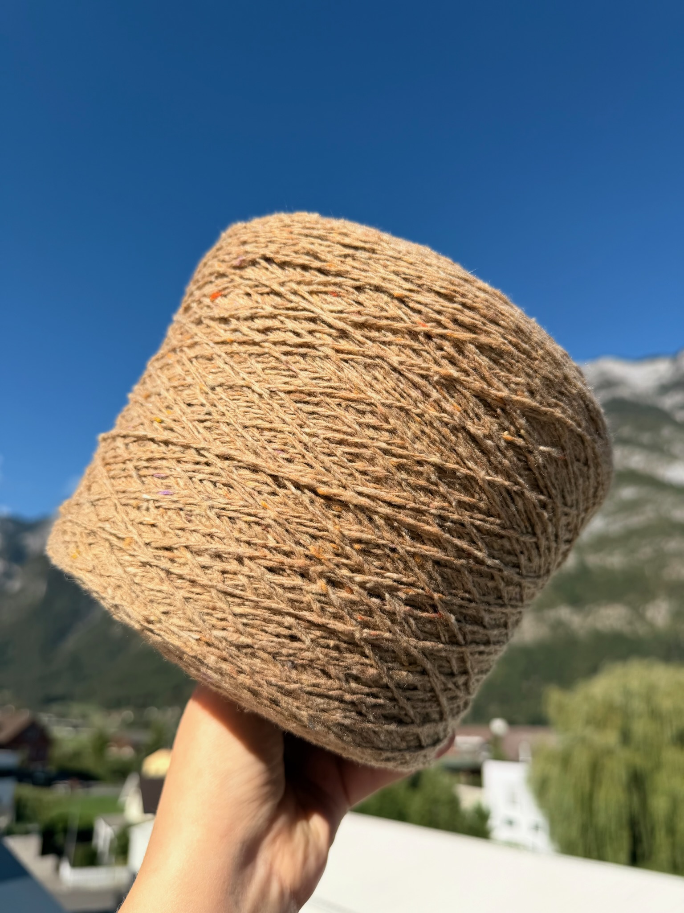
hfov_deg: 56.8
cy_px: 456
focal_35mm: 24
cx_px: 342
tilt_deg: +21.2
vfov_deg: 71.6
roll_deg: -1.4
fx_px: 632
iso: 80
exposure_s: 1/5714
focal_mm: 6.76
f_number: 1.78
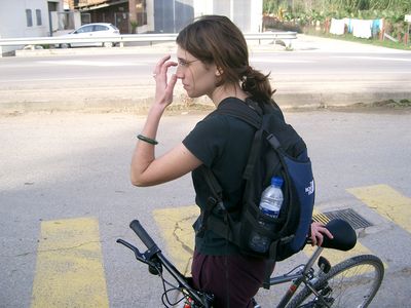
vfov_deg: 36.8
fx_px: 463
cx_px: 206
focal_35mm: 39
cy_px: 154
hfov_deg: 47.9
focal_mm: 8
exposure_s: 1/500
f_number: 2.8
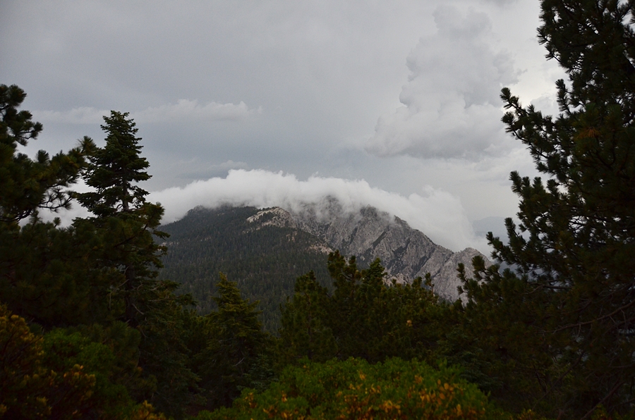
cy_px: 210
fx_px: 475
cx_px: 318
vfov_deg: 47.7
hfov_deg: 67.5
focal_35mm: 27
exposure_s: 1/4000
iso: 800
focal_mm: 18
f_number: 3.5
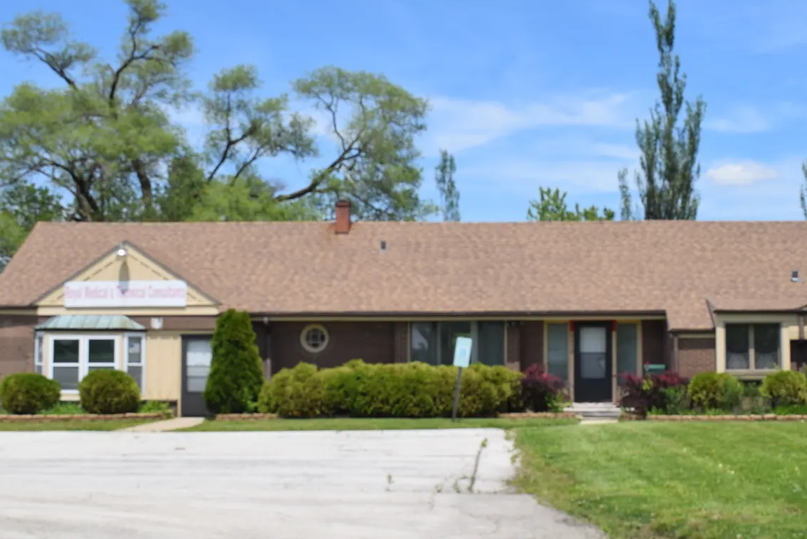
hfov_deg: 38.7
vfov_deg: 26.5
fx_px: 1144
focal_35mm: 51
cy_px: 299
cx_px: 484
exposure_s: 1/500
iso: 200
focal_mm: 24
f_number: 11
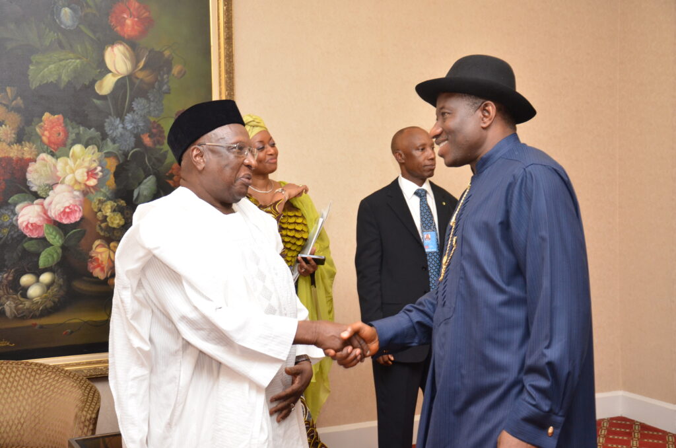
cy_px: 224
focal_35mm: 51
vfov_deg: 26.4
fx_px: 956
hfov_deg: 39.0
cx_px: 338
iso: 800
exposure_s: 1/60
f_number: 4.2
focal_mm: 34
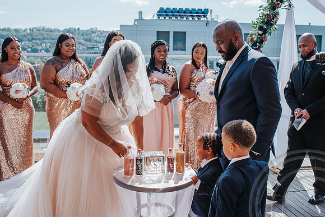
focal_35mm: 39
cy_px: 95
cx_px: 157
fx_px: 356
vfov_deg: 33.9
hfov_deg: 49.1
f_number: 4.5
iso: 140
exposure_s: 1/1250
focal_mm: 35
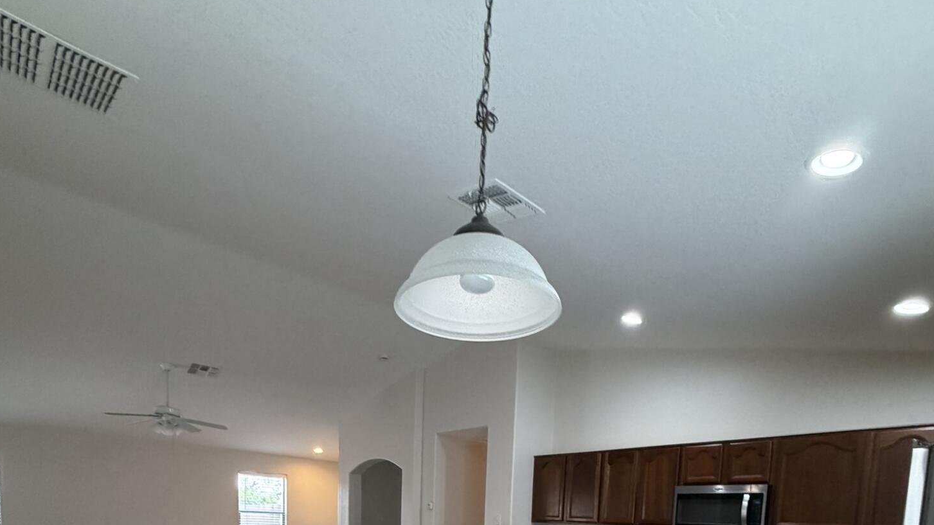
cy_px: 573
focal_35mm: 21
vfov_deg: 42.5
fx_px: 520
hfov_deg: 83.8
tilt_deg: -3.6
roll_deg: -0.6
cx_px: 475
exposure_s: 1/60
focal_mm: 2.22
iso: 200
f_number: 2.2
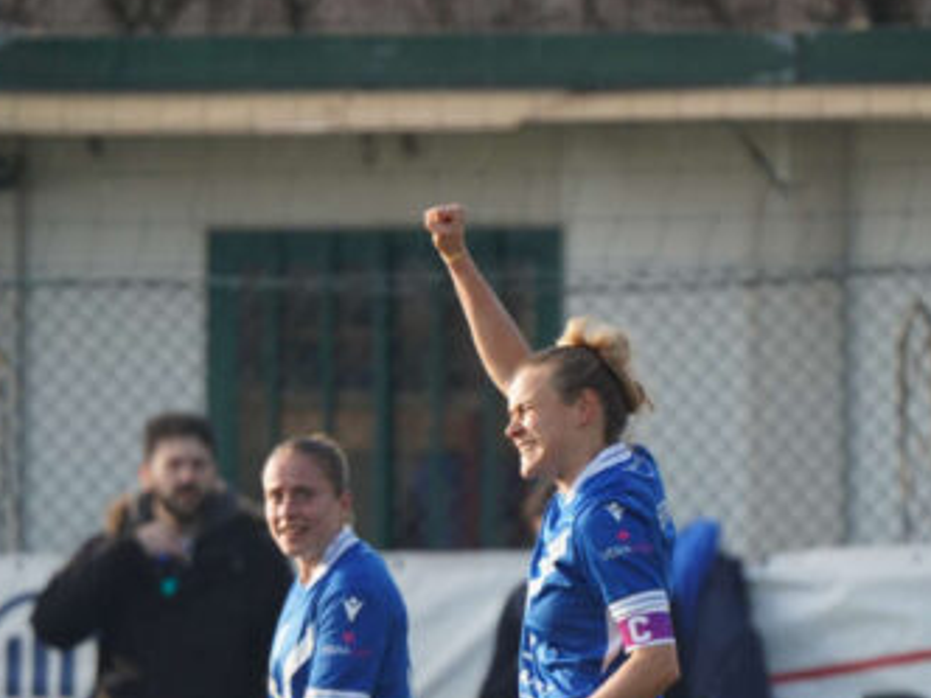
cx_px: 519
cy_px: 576
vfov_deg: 1.4
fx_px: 28993
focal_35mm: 1078
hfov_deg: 1.8
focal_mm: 582
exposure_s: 1/2000
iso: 1600
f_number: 6.3
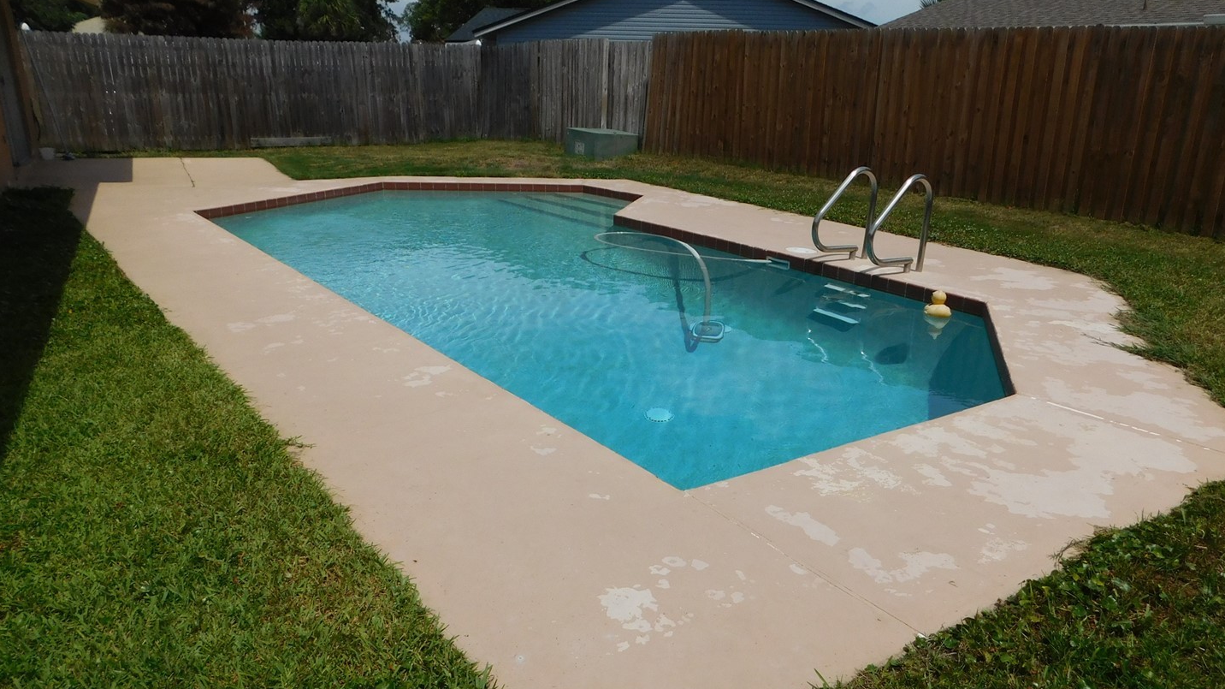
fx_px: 909
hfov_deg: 67.8
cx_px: 655
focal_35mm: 28
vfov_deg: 41.3
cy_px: 401
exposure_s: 1/1250
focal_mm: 4
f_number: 6
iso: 125
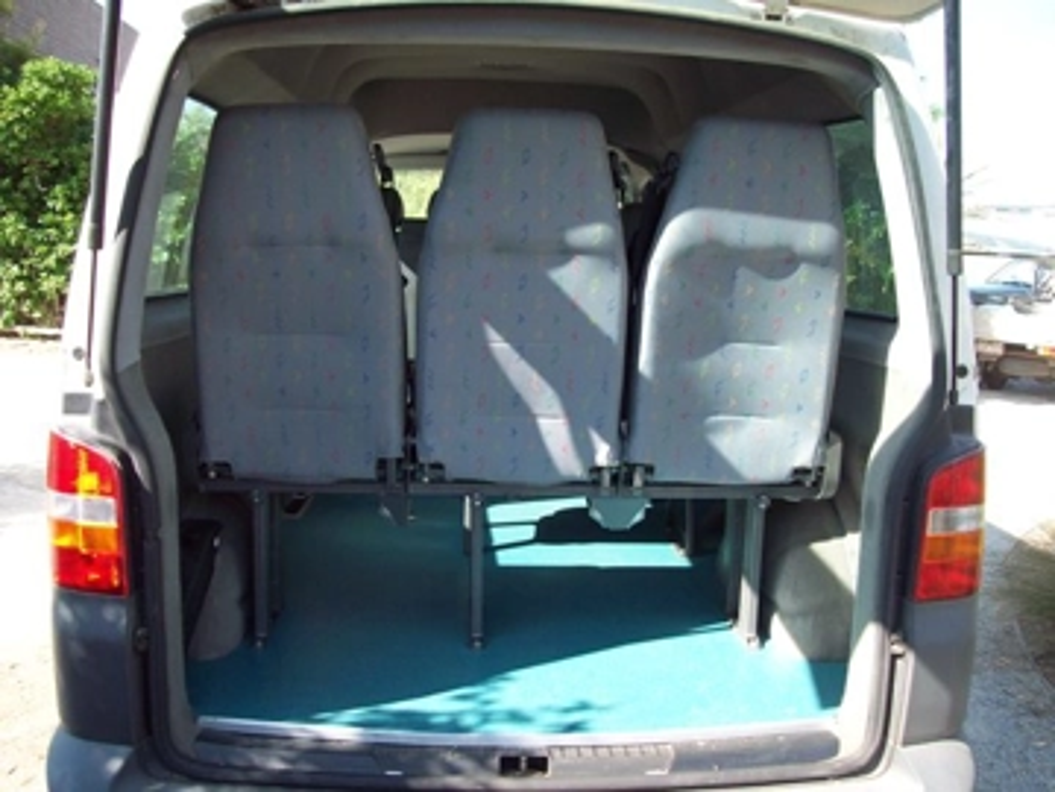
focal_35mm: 36
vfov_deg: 39.7
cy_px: 396
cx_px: 528
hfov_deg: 51.4
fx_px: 1097
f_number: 2.7
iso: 80
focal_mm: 6
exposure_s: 1/227
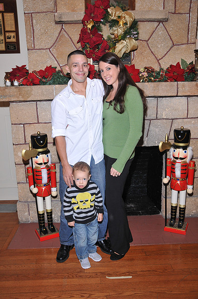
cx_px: 99
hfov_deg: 41.6
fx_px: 261
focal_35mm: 32
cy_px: 150
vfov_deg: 59.6
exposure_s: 1/60
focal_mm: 21
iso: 400
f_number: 5.6
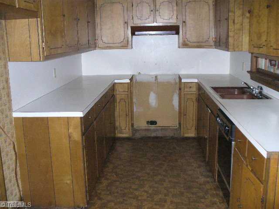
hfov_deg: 50.1
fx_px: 298
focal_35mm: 37
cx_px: 140
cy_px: 104
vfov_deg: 38.7
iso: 400
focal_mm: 6.1
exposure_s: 1/30
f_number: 2.8
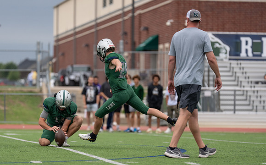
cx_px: 116
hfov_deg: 9.1
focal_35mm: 232
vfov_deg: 5.6
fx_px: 1679
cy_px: 97
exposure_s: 1/1250
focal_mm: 200
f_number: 2.8
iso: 250
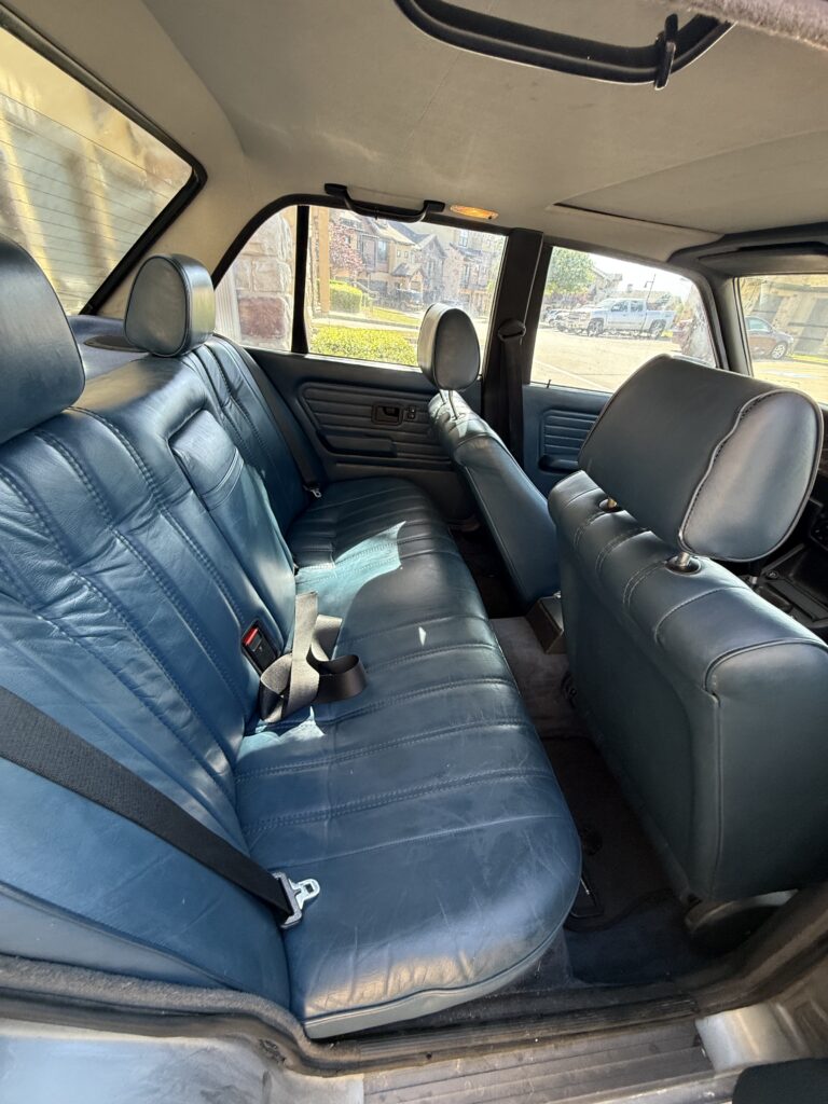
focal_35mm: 14
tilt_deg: -32.3
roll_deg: -3.4
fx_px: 446
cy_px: 552
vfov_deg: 102.1
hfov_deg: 85.7
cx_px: 414
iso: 125
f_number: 2.2
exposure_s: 1/99
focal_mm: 2.22
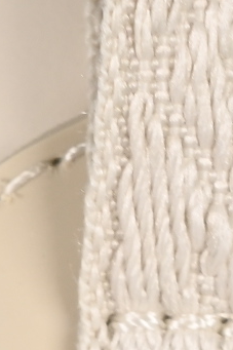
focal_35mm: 613
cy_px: 581
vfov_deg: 3.4
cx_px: 161
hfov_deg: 2.2
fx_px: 5957
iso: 160
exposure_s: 1/60
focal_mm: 50
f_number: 7.1
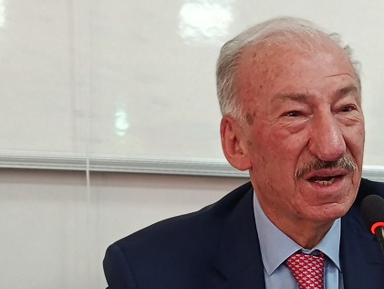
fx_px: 810
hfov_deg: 25.1
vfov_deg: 19.4
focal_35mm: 73
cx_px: 404
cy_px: 312
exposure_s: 1/50
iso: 640
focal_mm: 5.24
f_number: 1.7
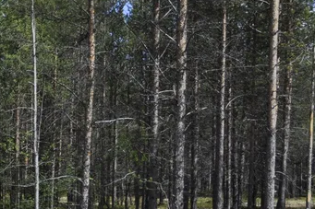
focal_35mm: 108
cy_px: 205
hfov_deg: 17.7
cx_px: -97
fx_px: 944
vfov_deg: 12.5
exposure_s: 1/1250
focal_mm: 24
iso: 200
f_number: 4
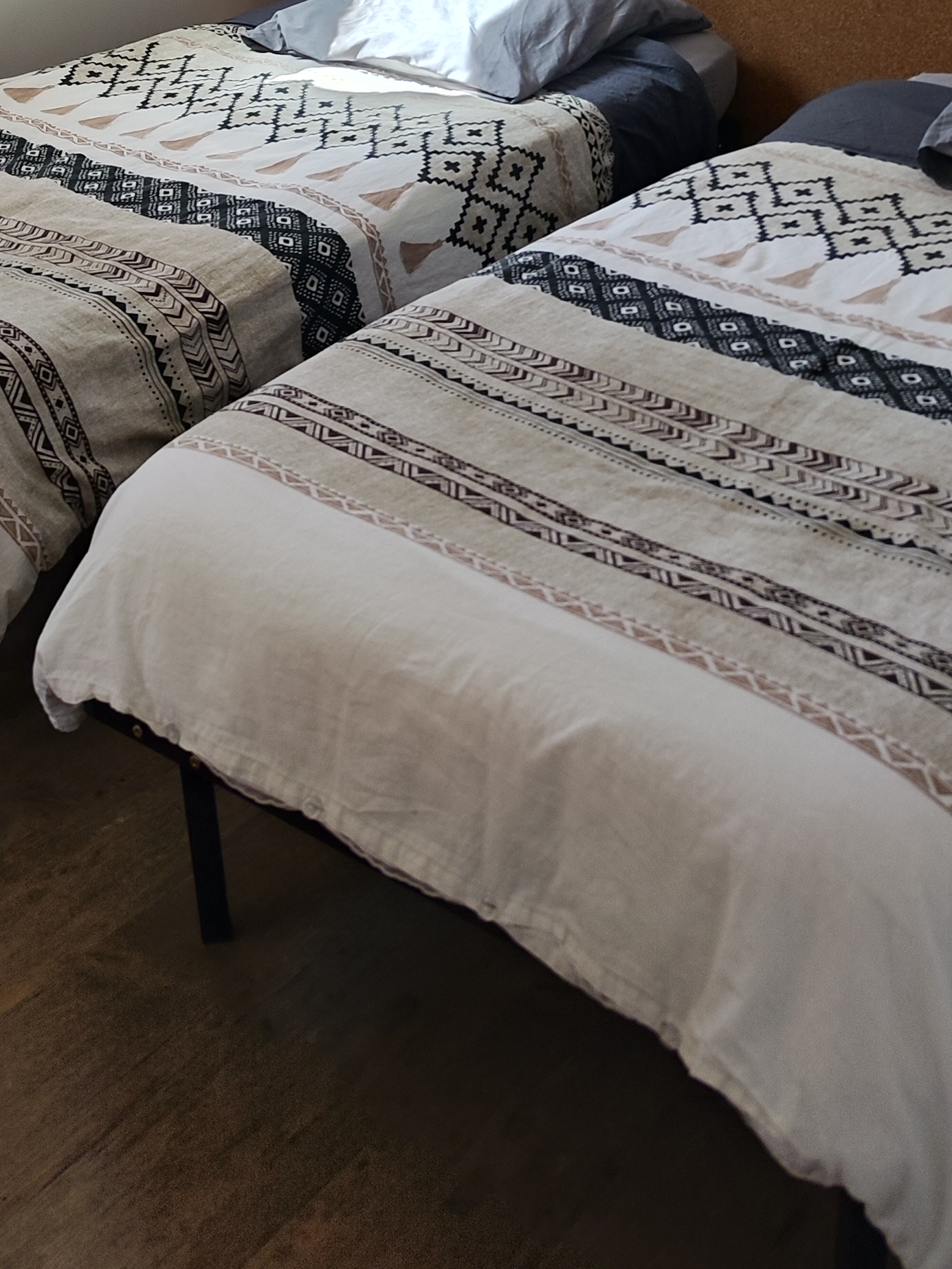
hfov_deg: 28.5
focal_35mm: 51
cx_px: 377
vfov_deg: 34.3
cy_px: 10
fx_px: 1870
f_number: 1.69
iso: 50
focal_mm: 7.01
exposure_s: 1/122
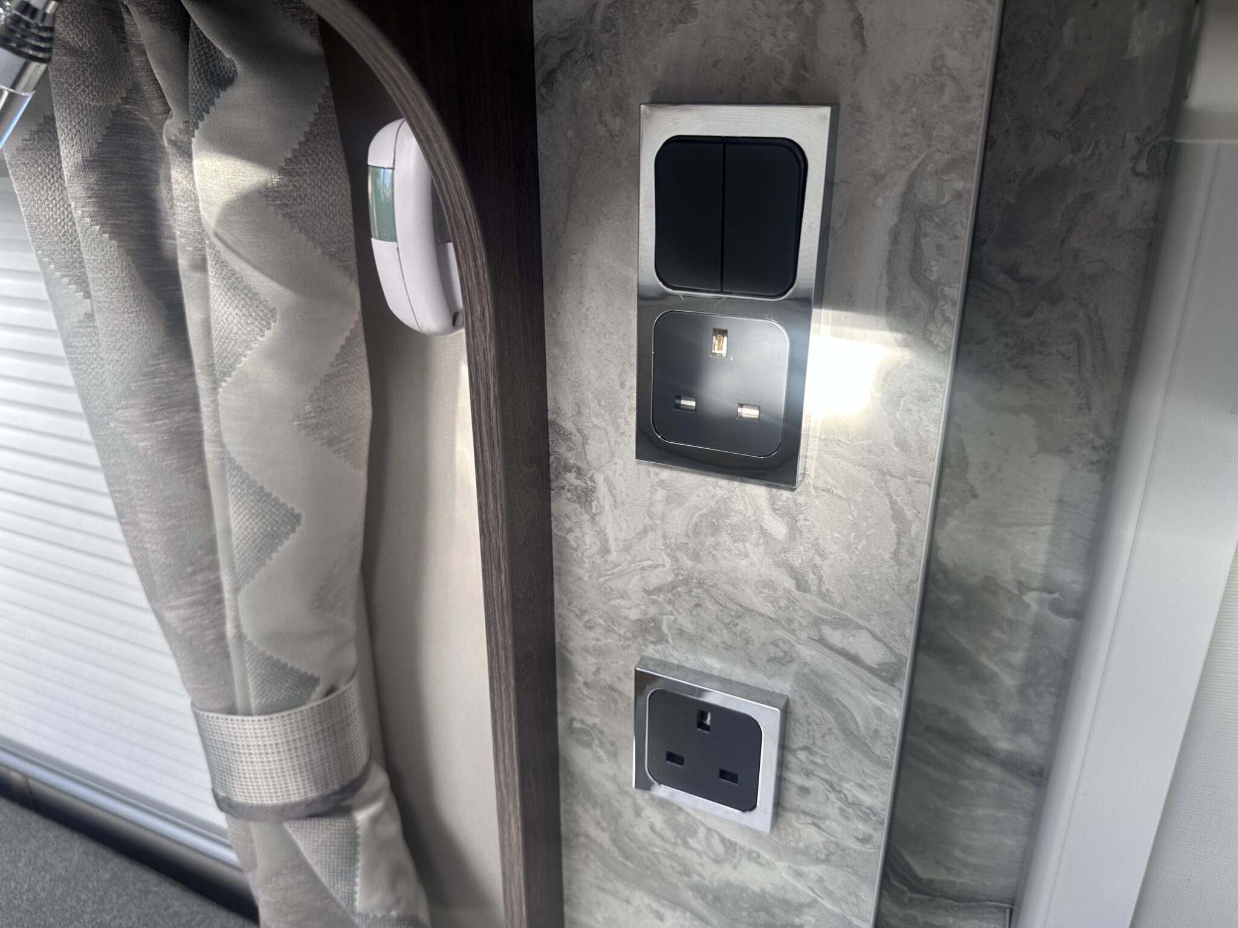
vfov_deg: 56.8
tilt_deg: -22.0
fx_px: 858
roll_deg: -1.3
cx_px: 619
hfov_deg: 71.6
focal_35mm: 24
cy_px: 464
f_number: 1.78
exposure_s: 1/153
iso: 64
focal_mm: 6.86
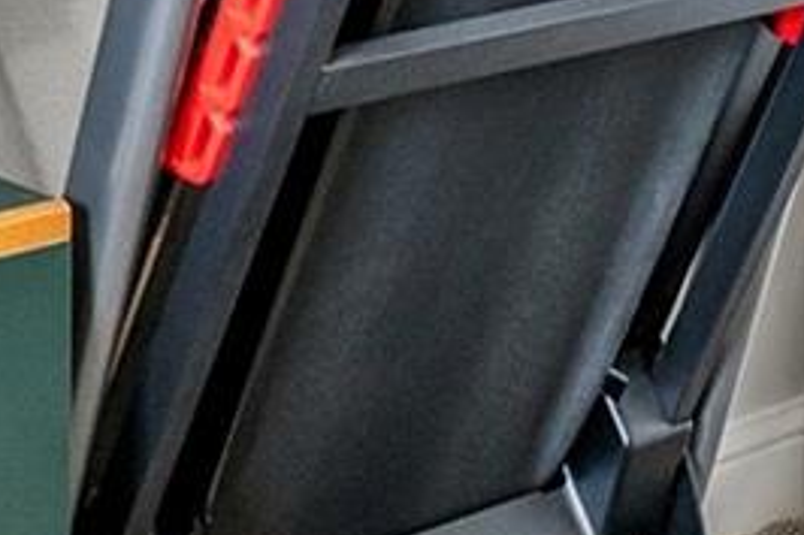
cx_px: 580
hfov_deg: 15.6
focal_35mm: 131
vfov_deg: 9.5
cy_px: -647
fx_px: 2924
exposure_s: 1/15
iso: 800
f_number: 8
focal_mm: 17
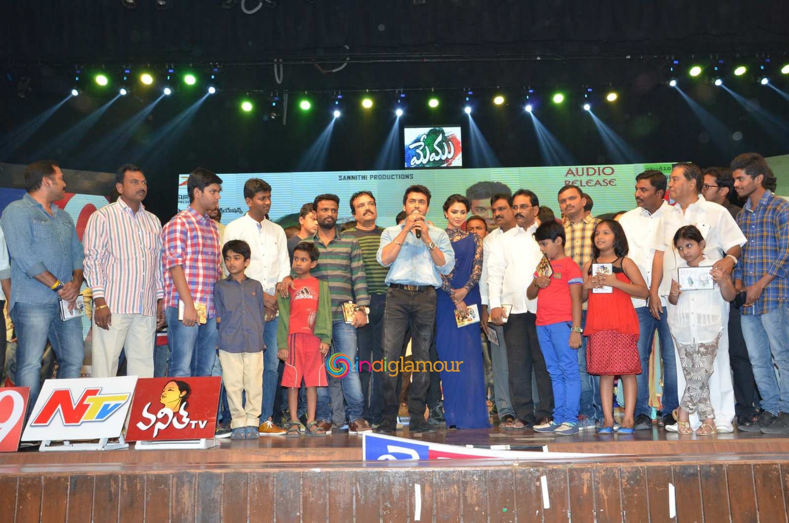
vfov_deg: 39.8
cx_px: 394
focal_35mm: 33
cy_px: 262
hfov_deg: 57.3
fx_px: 722
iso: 1600
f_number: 7.1
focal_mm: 22
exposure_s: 1/125
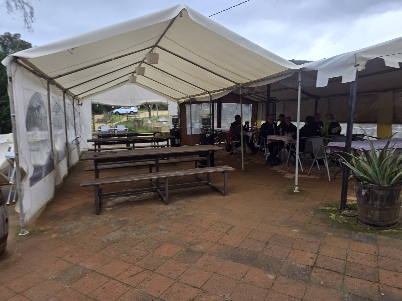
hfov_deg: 73.9
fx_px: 267
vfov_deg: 58.9
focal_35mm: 23
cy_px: 150
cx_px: 201
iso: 25
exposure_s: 1/180
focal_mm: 6.3
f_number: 1.7
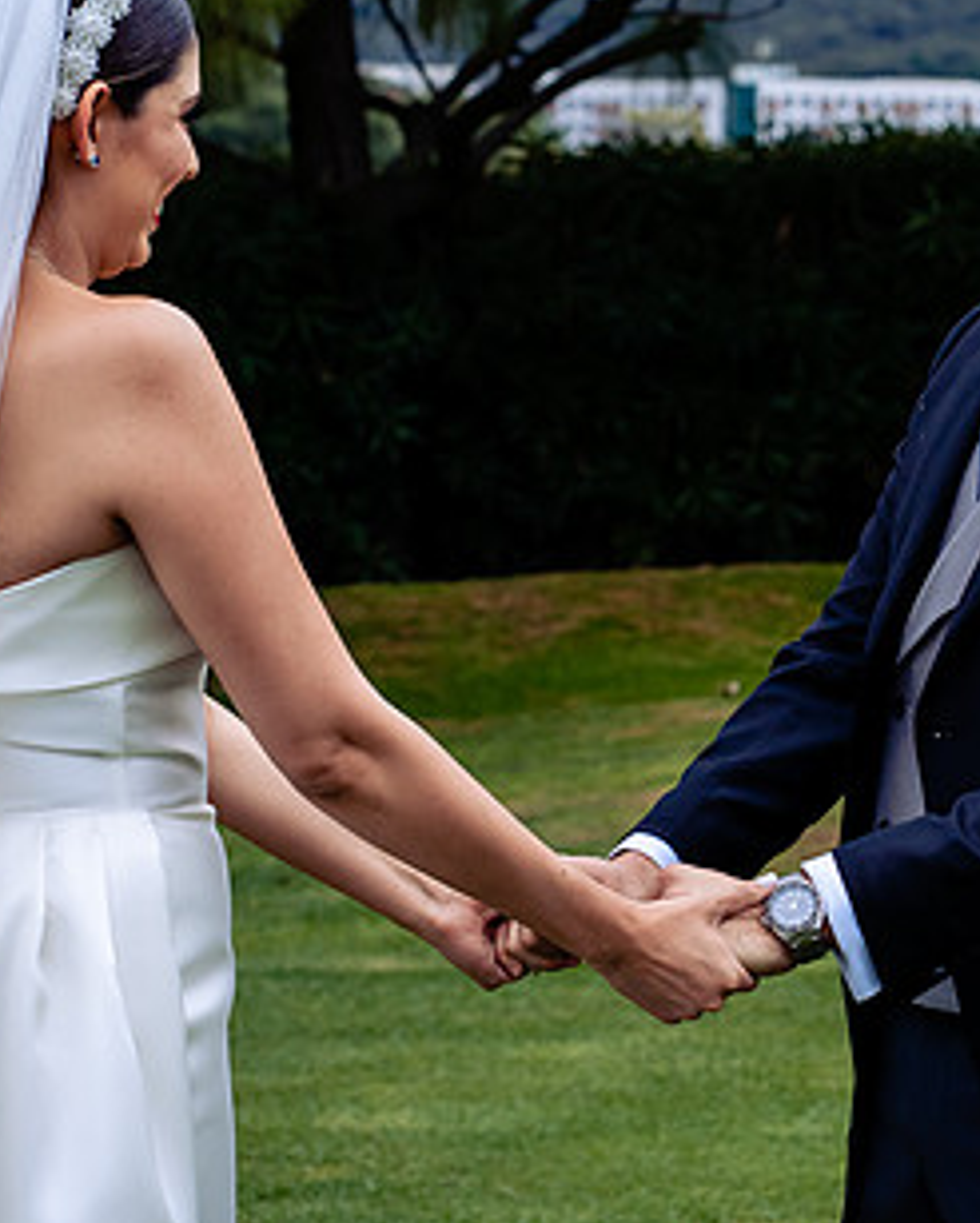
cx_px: 640
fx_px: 6012
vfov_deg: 11.6
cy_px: 460
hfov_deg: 9.3
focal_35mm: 166
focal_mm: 85
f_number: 6.3
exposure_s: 1/640
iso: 640
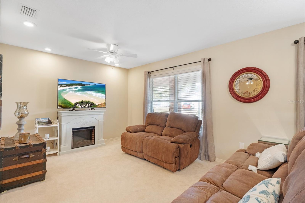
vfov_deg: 69.2
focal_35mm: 17
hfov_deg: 92.0
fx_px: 147
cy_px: 102
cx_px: 152
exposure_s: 1/2.5
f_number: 8
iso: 250
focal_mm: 11.6
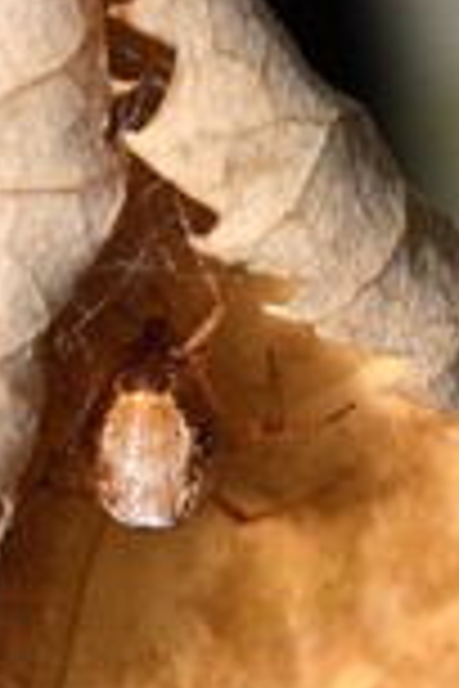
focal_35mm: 939
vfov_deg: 2.2
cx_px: 126
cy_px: 661
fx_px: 17957
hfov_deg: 1.5
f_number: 9
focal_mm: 150
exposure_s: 1/250
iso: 400
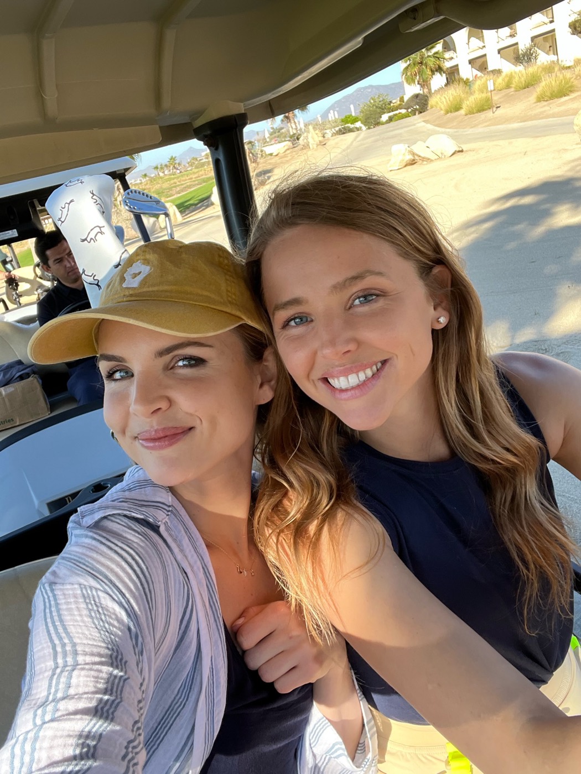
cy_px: 387
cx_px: 290
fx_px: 671
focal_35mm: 30
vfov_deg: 60.0
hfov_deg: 46.8
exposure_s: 1/172
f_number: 2.2
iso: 32
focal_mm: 2.71
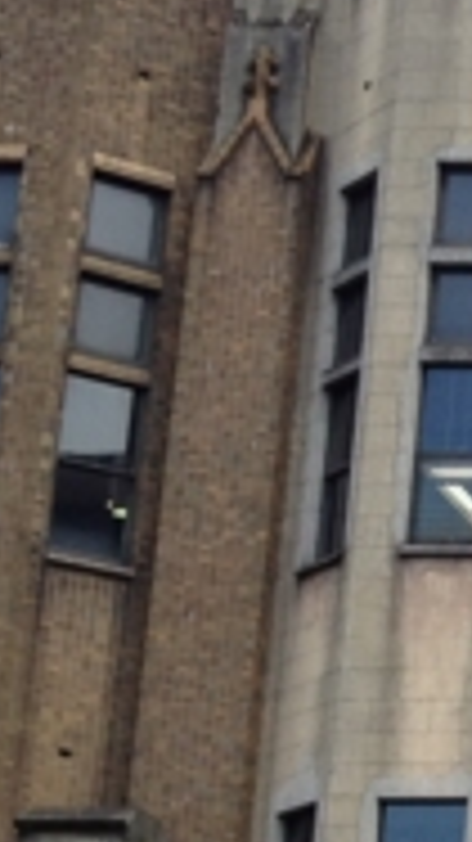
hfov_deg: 6.7
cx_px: 1429
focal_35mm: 163
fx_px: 3632
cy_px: 576
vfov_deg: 13.2
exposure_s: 1/276
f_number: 2.4
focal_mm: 4.28
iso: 64
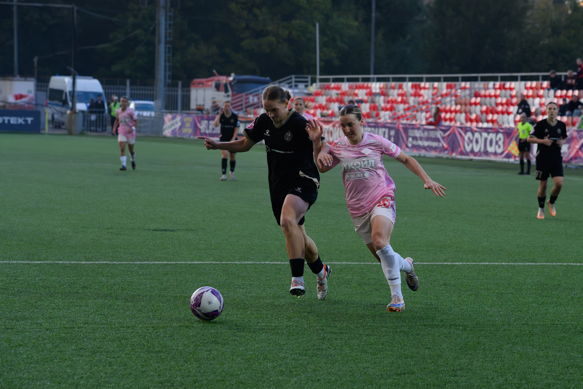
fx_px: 2511
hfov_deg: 13.2
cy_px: 207
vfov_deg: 8.9
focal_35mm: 155
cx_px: 356
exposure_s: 1/2500
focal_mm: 122
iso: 3200
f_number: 5.6
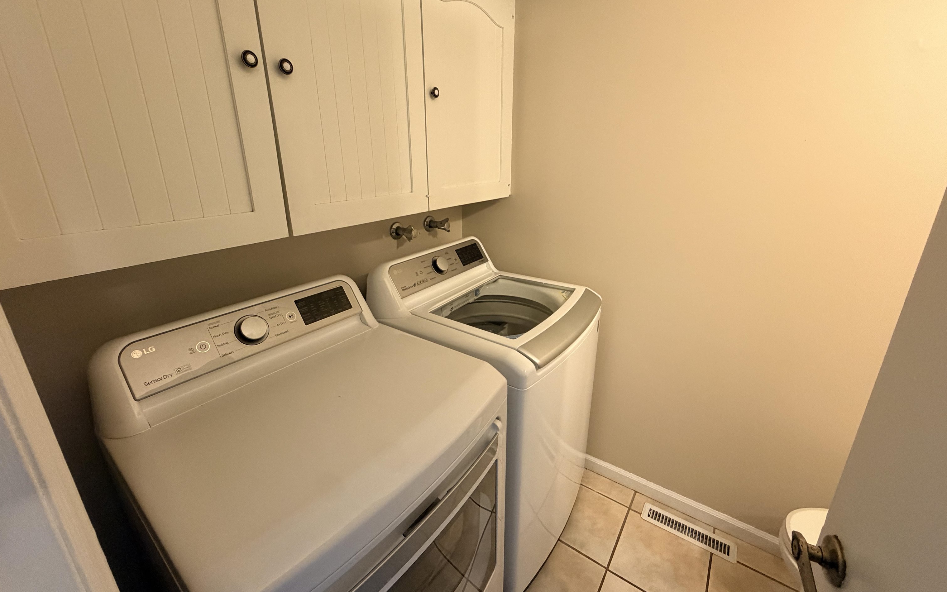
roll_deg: +0.5
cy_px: 273
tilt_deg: -17.9
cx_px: 476
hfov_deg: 101.5
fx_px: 387
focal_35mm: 15
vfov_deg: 74.7
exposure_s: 1/60
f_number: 2.2
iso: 320
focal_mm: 2.22
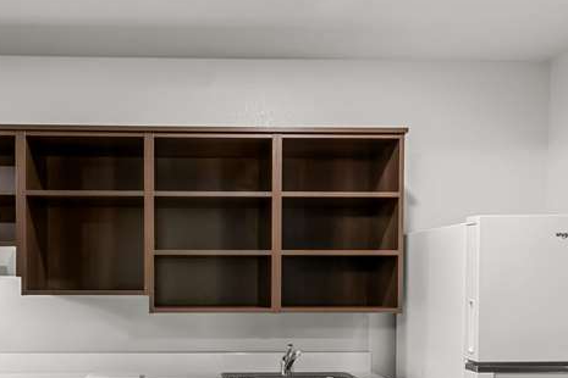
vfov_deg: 38.5
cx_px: 196
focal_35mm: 33
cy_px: 302
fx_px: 521
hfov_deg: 56.2
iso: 400
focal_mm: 15
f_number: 8
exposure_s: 1/3
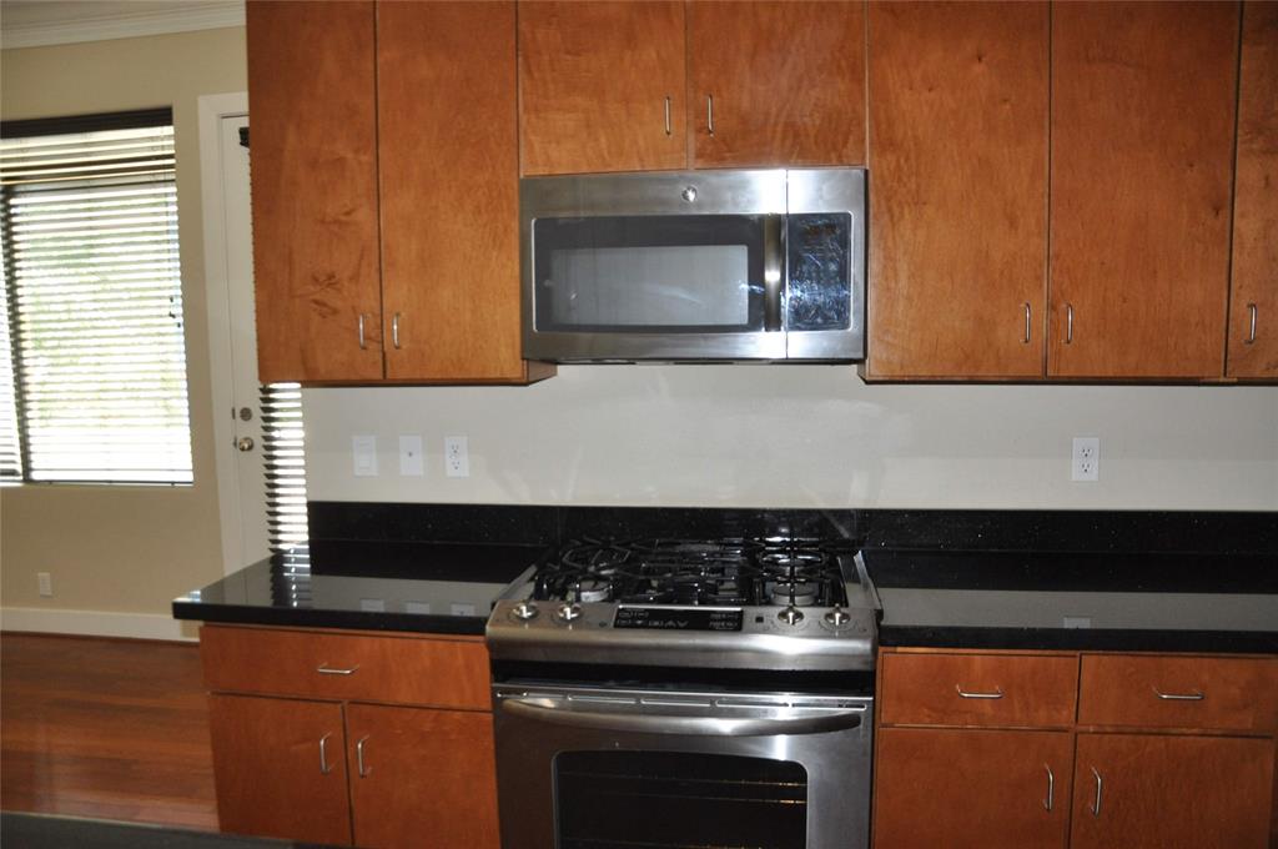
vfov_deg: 47.8
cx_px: 639
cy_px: 424
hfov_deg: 67.4
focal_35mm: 27
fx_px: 957
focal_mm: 18
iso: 800
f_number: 3.5
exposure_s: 1/60
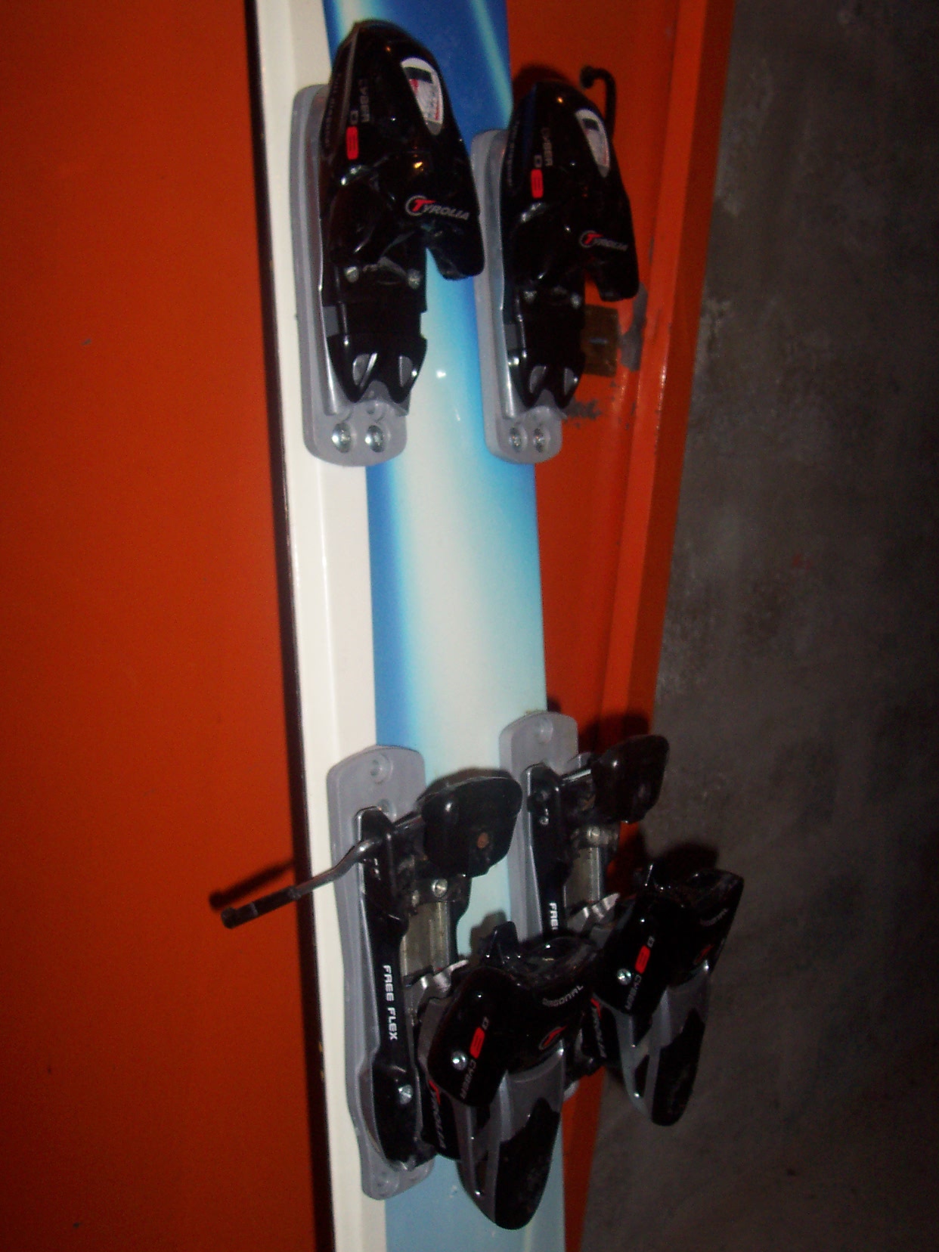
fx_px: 1338
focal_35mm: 37
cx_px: 470
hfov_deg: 38.7
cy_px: 626
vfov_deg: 50.1
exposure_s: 1/60
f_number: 2.8
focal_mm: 5.6
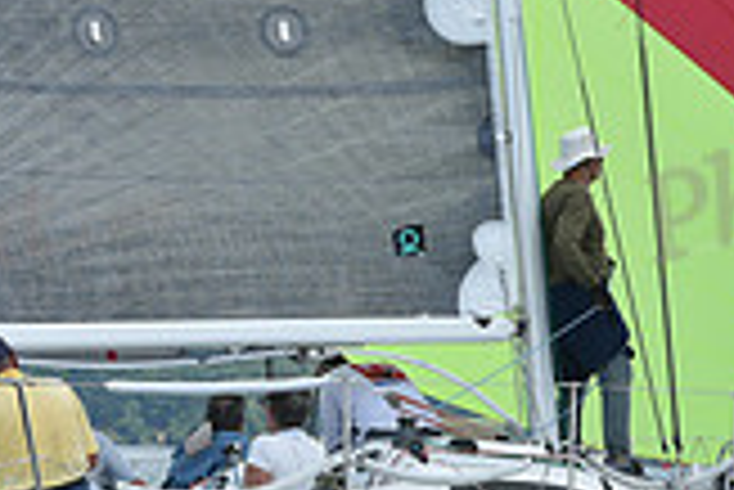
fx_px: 5081
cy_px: 443
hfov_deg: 8.3
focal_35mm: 249
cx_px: 414
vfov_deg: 5.5
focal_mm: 70
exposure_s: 1/1000
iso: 320
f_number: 8
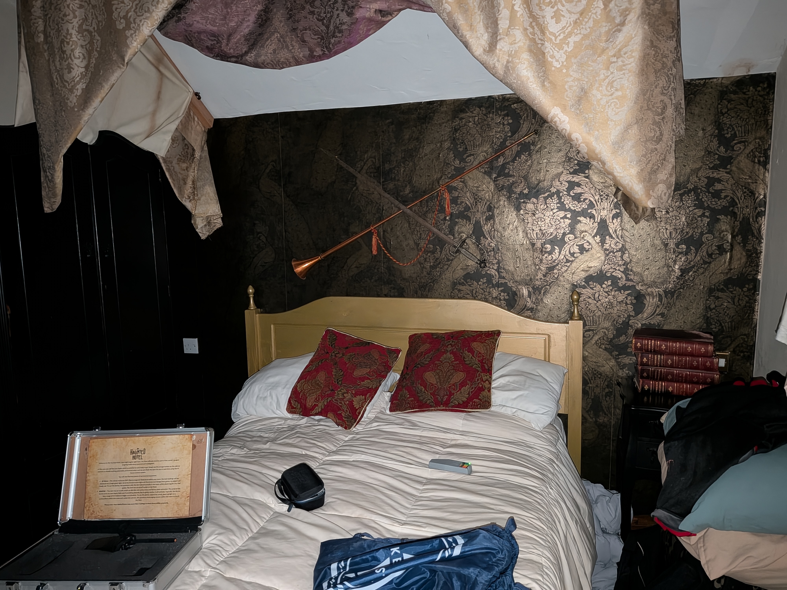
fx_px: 546
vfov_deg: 56.8
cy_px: 295
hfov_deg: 71.6
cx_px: 394
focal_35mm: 24
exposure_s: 1/12.5
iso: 3565
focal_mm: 4.53
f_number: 1.7
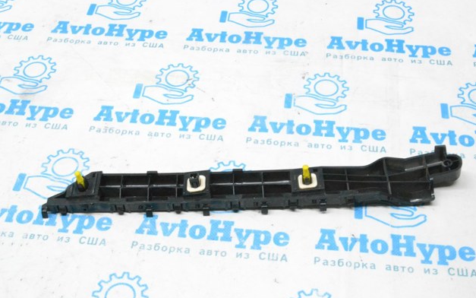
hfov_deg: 38.2
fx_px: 688
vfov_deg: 24.4
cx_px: 242
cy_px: 145
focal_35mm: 53
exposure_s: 1/50
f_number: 18
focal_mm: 34
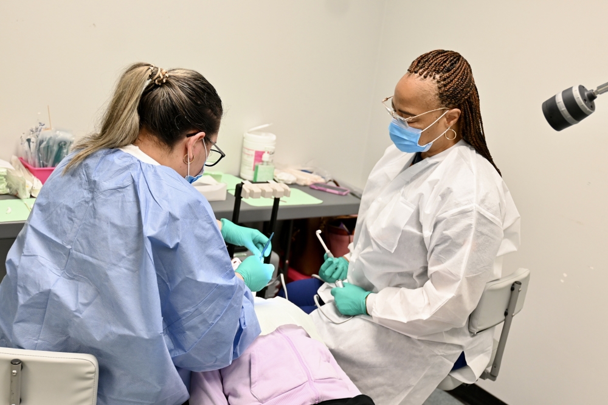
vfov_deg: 31.9
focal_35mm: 42
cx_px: 304
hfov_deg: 46.4
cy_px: 202
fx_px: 709
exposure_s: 1/125
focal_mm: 28
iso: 1000
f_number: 2.8
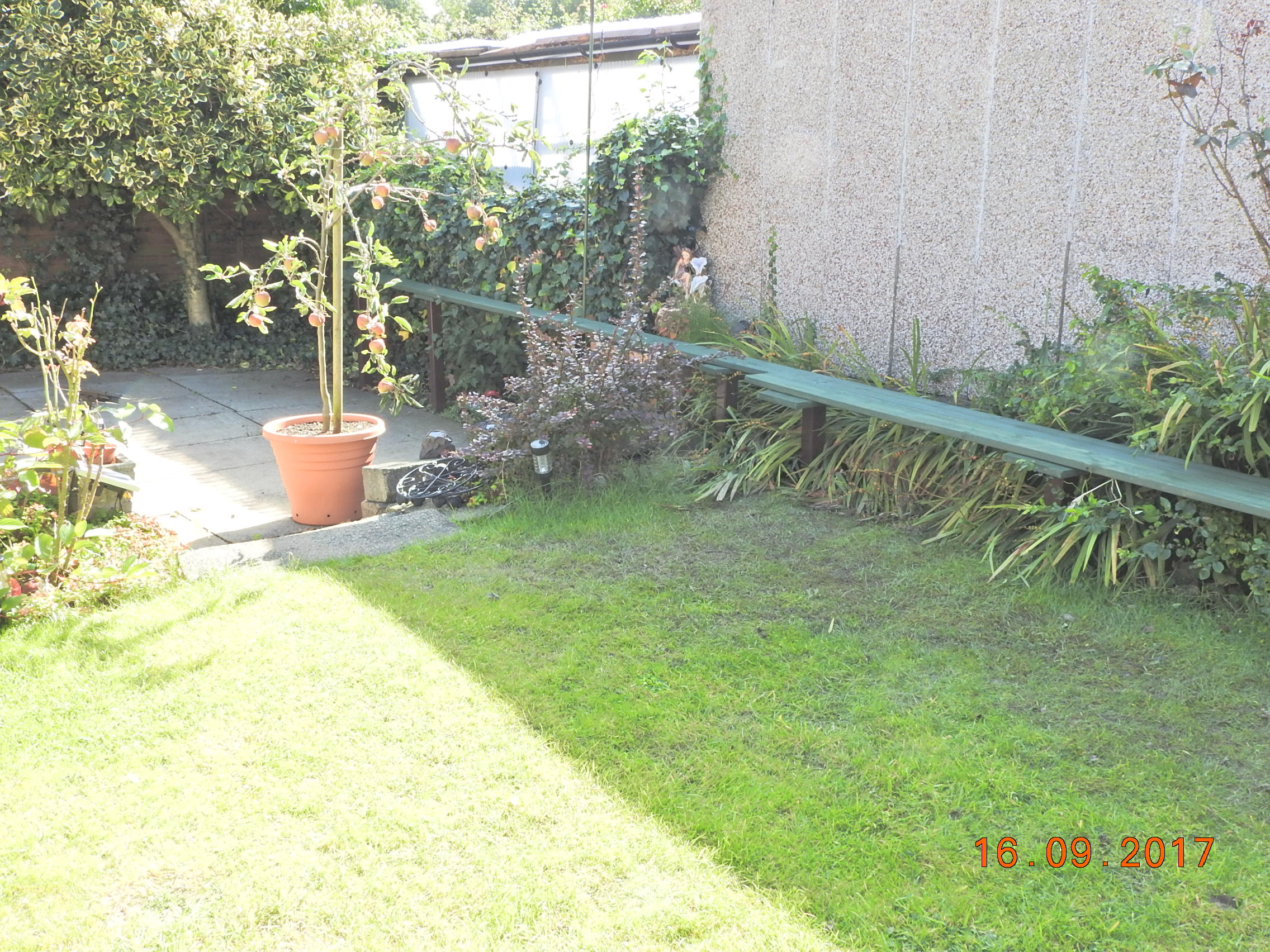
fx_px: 1284
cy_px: 476
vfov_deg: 40.7
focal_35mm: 35
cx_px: 635
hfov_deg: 52.6
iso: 100
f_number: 6
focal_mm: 6.3
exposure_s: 1/60
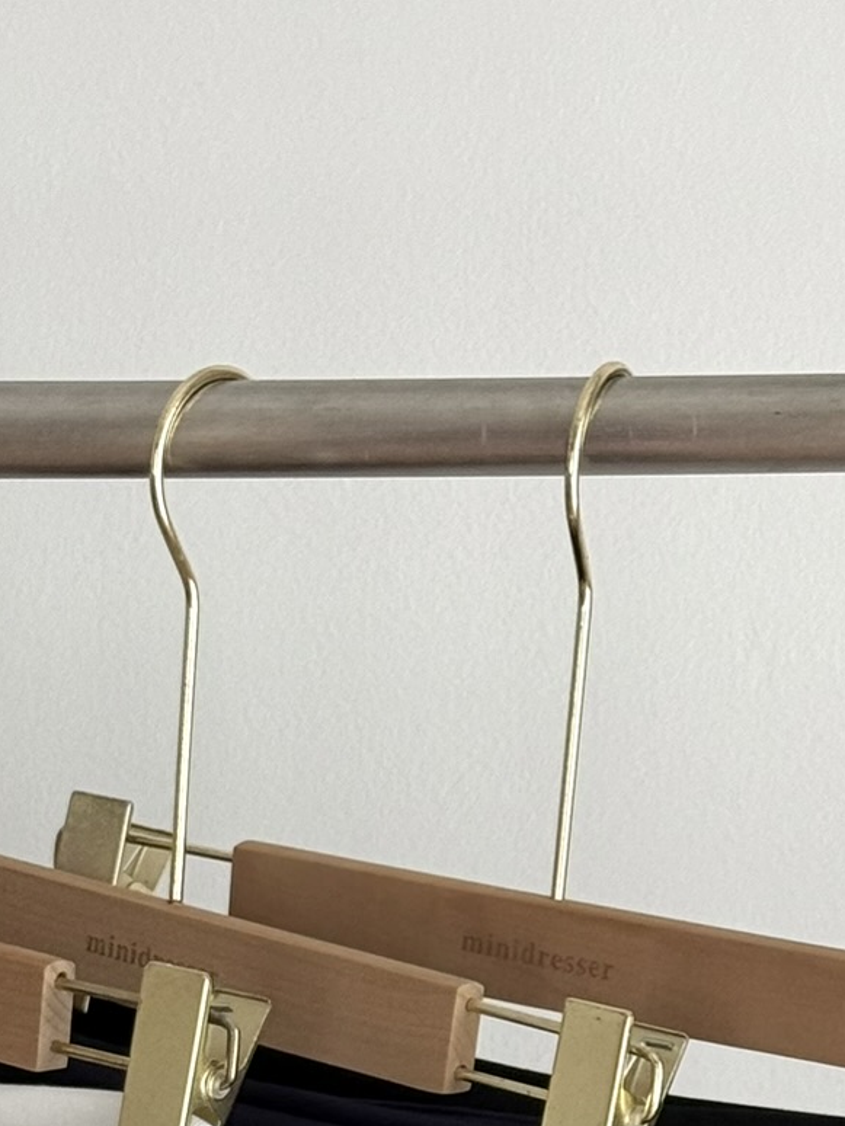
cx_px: 154
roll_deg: -1.0
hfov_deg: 11.6
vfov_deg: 14.8
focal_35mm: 127
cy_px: 1480
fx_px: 4131
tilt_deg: -5.1
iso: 100
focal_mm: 6.76
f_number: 1.78
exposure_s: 1/60
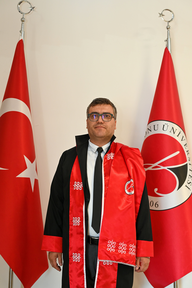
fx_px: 401
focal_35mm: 50
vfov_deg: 39.6
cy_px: 144
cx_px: 96
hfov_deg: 27.0
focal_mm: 50
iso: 640
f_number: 4
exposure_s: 1/60
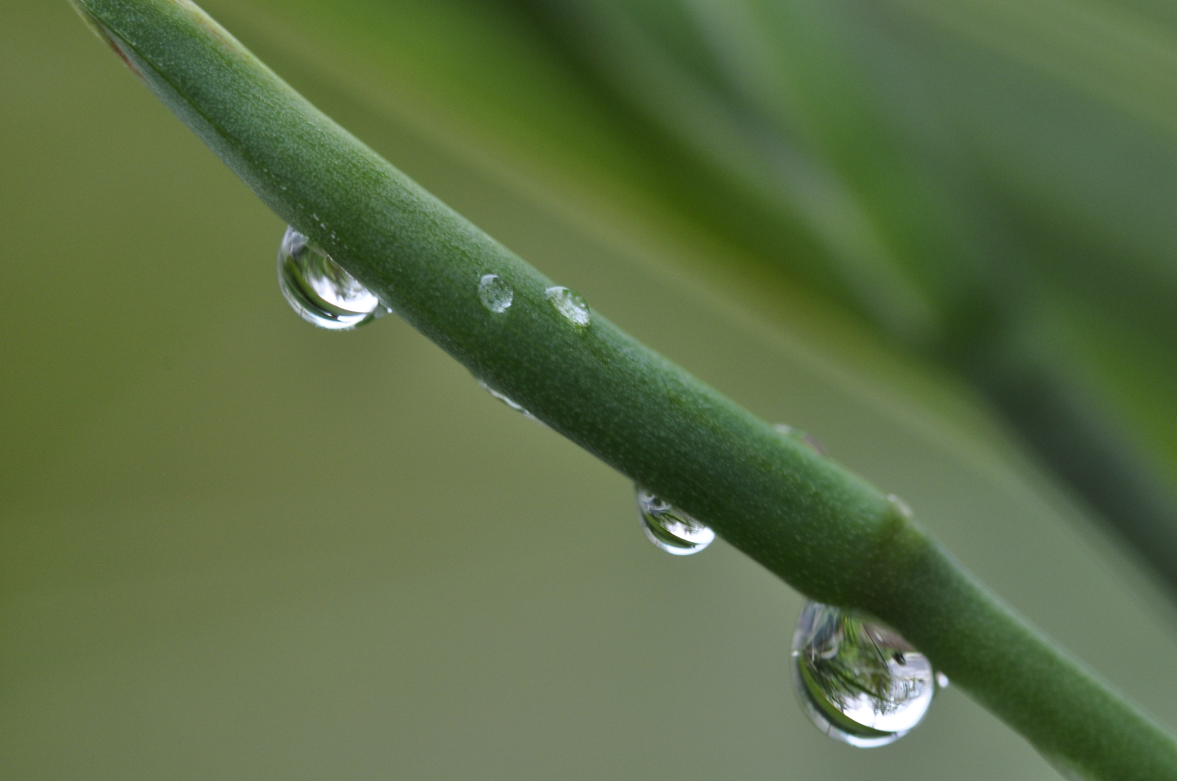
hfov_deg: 13.1
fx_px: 5143
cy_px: 390
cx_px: 588
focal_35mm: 158
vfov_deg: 8.7
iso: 400
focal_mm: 105
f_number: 11
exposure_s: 1/60
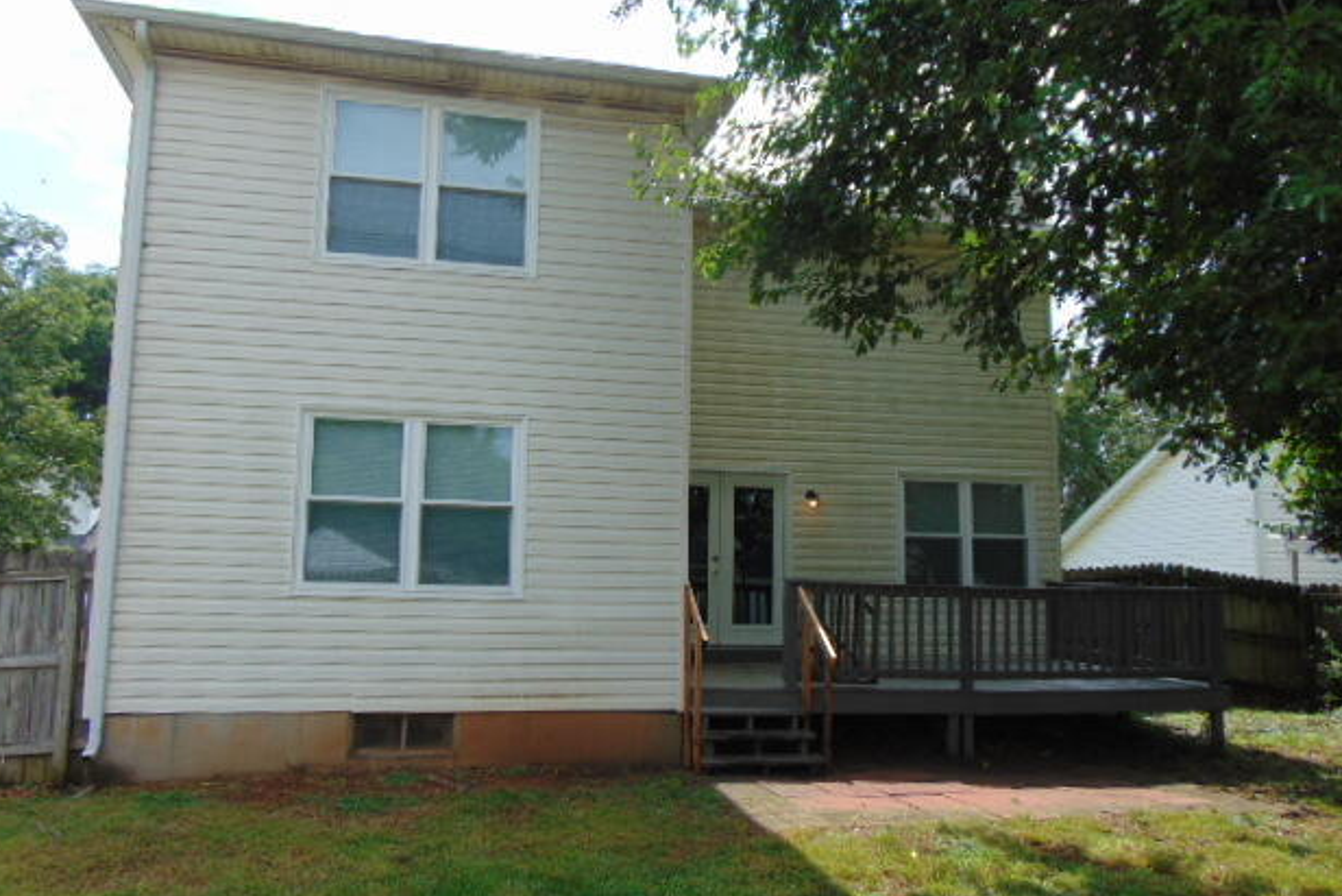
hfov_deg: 67.4
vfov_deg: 47.9
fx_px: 1007
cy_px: 467
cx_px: 662
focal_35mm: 27
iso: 80
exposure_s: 1/800
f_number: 3
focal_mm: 4.5
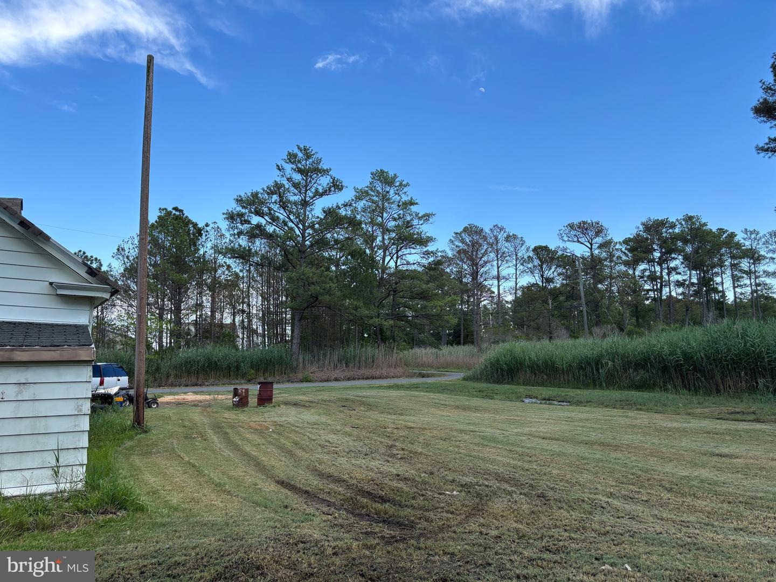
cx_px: 388
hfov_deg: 67.3
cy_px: 291
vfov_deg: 53.1
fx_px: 583
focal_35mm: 26
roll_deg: +1.7
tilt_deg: +7.6
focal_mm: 5.96
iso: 50
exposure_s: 1/1058
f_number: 1.6
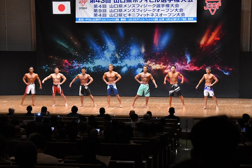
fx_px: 574
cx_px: 126
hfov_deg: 24.8
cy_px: 84
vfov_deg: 16.6
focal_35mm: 82
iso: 8000
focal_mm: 55
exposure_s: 1/400
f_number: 5.6
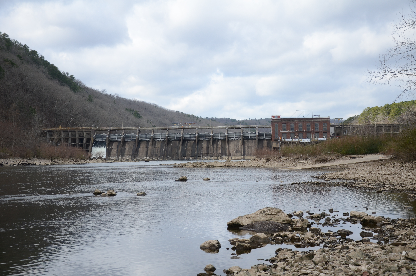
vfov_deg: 22.5
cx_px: 208
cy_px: 138
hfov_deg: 33.5
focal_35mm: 60
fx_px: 692
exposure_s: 1/1250
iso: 320
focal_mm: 40
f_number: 5
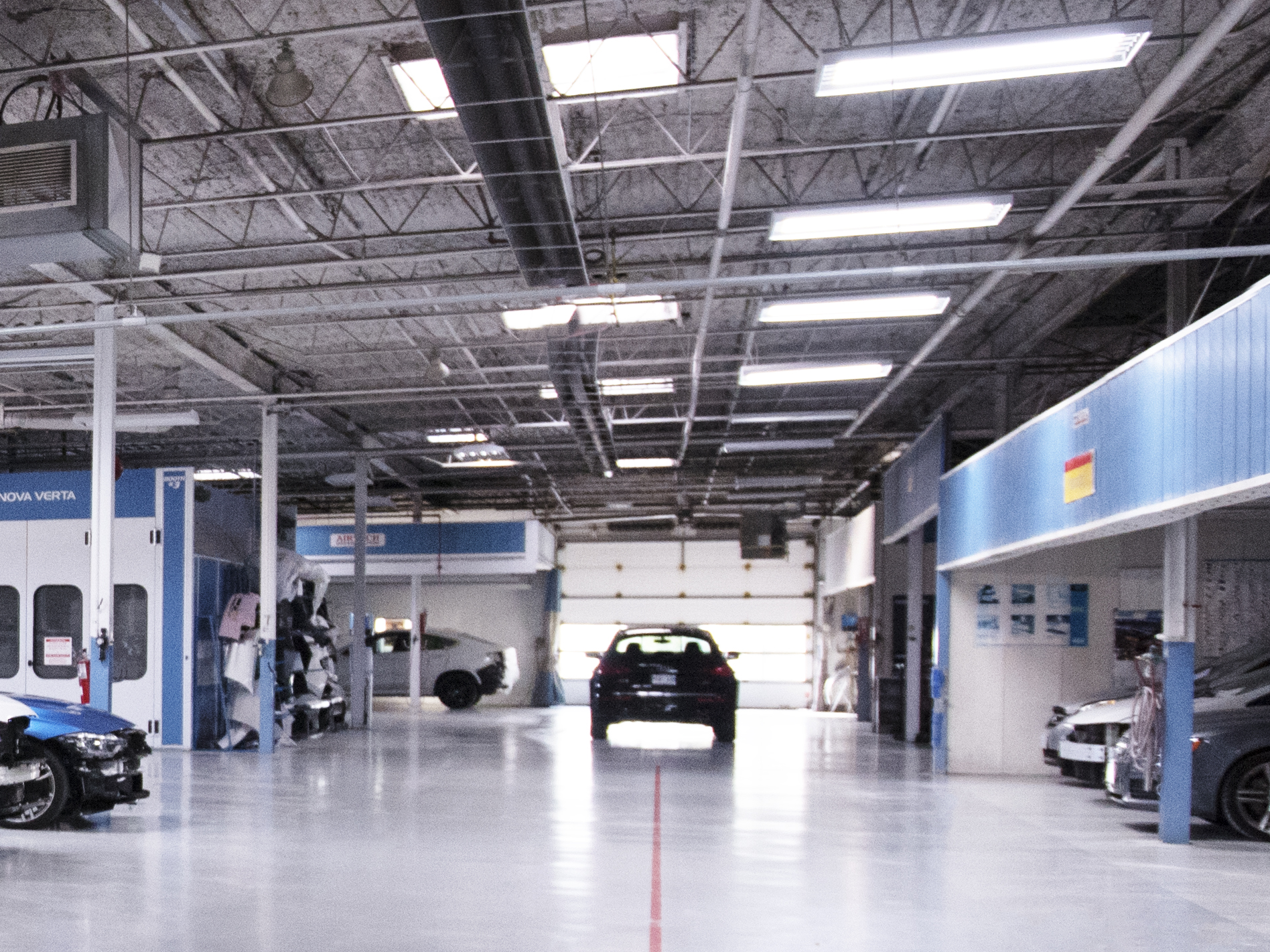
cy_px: 680
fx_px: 2128
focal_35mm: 58
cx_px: -604
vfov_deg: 25.0
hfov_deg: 25.5
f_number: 4
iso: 2000
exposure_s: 1/400
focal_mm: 19
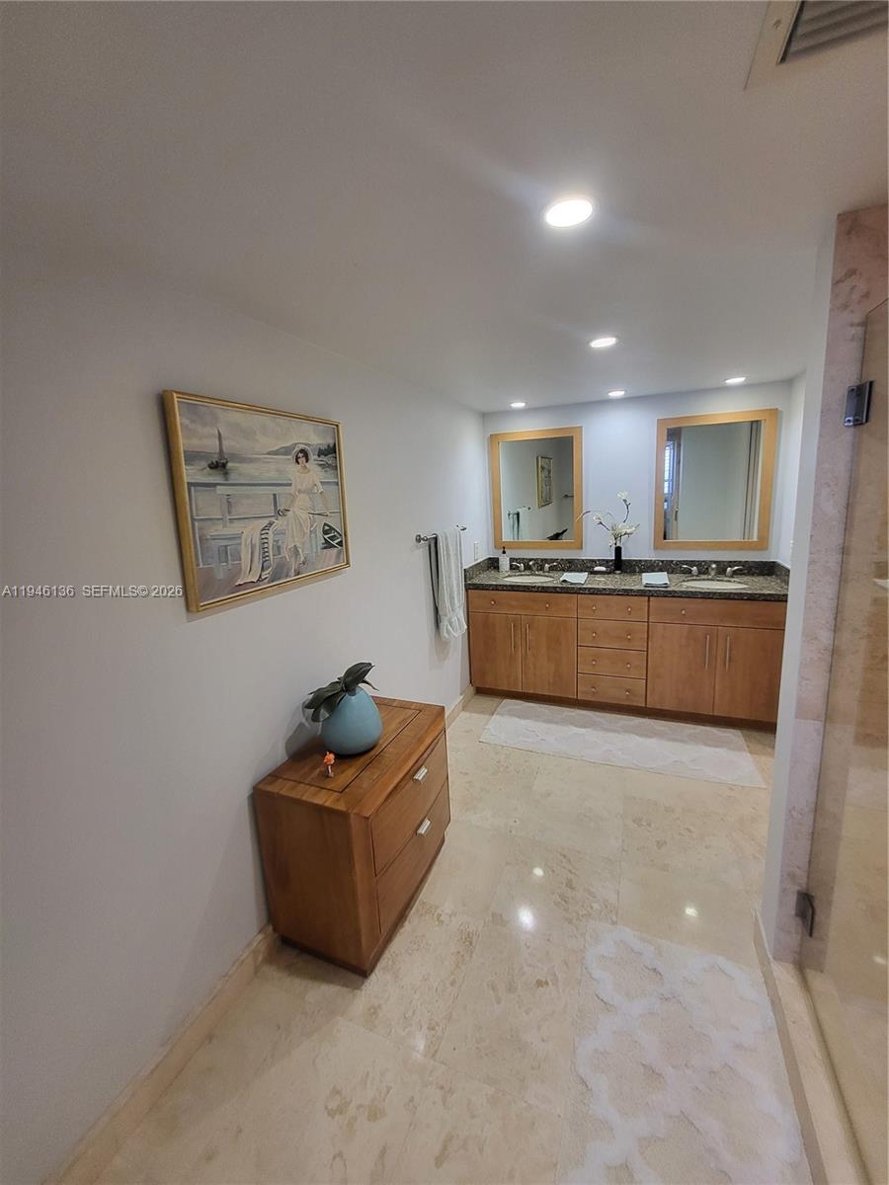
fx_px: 445
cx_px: 444
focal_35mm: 13
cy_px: 592
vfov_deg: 106.2
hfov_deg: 89.9
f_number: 2.2
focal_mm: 1.74
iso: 250
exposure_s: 1/60
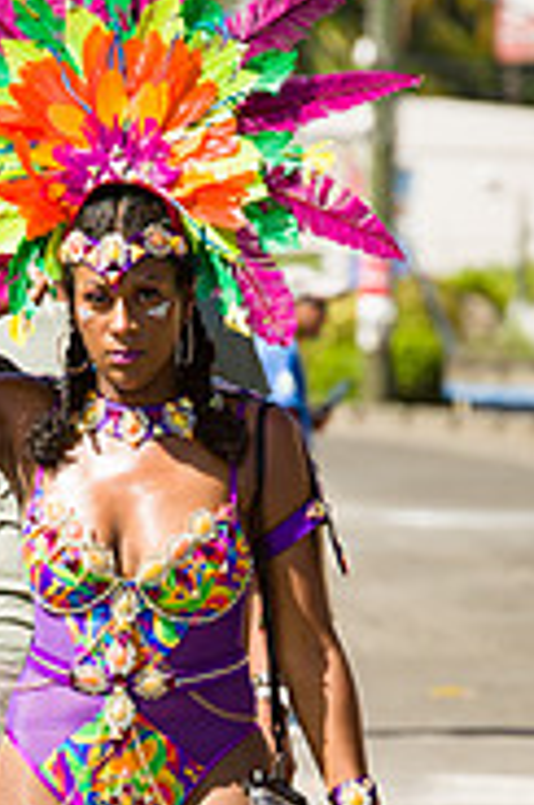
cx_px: 212
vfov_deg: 4.4
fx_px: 10385
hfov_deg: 2.9
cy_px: 744
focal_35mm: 465
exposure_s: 1/250
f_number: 7.1
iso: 100
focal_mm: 190
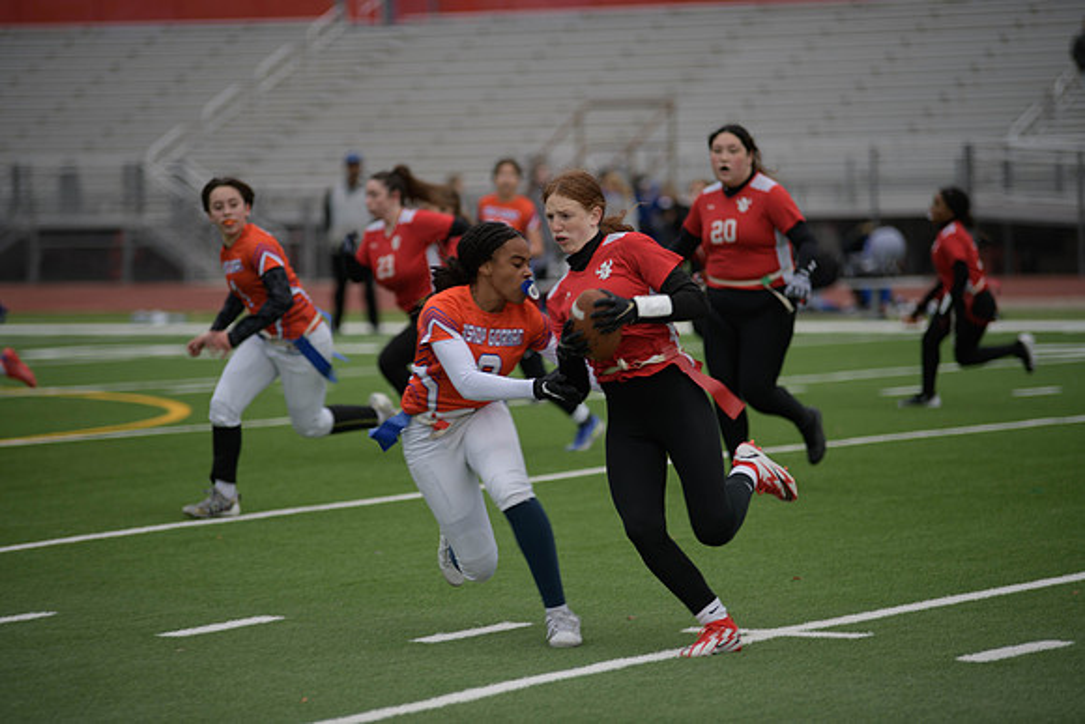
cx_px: 542
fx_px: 5275
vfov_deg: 7.9
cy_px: 362
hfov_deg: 11.7
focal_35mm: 175
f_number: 2.8
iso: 100
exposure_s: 1/200
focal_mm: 175
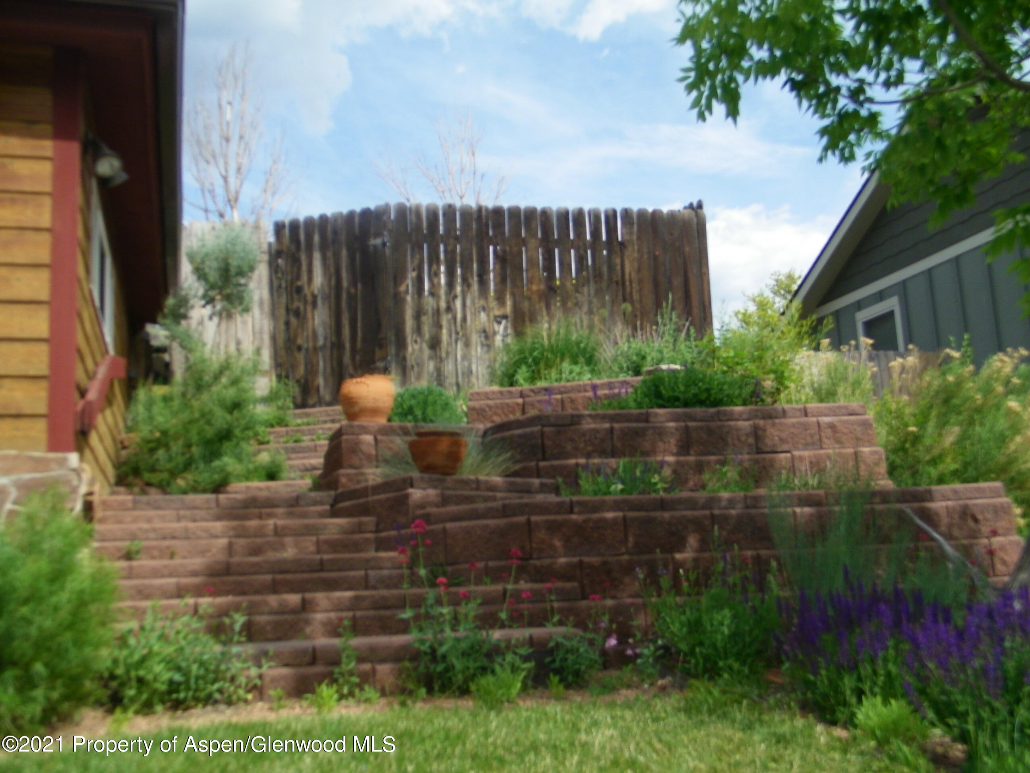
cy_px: 386
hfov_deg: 49.0
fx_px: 1131
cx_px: 515
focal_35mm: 38
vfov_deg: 37.7
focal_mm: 6.7
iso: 80
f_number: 7.4
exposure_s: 1/160
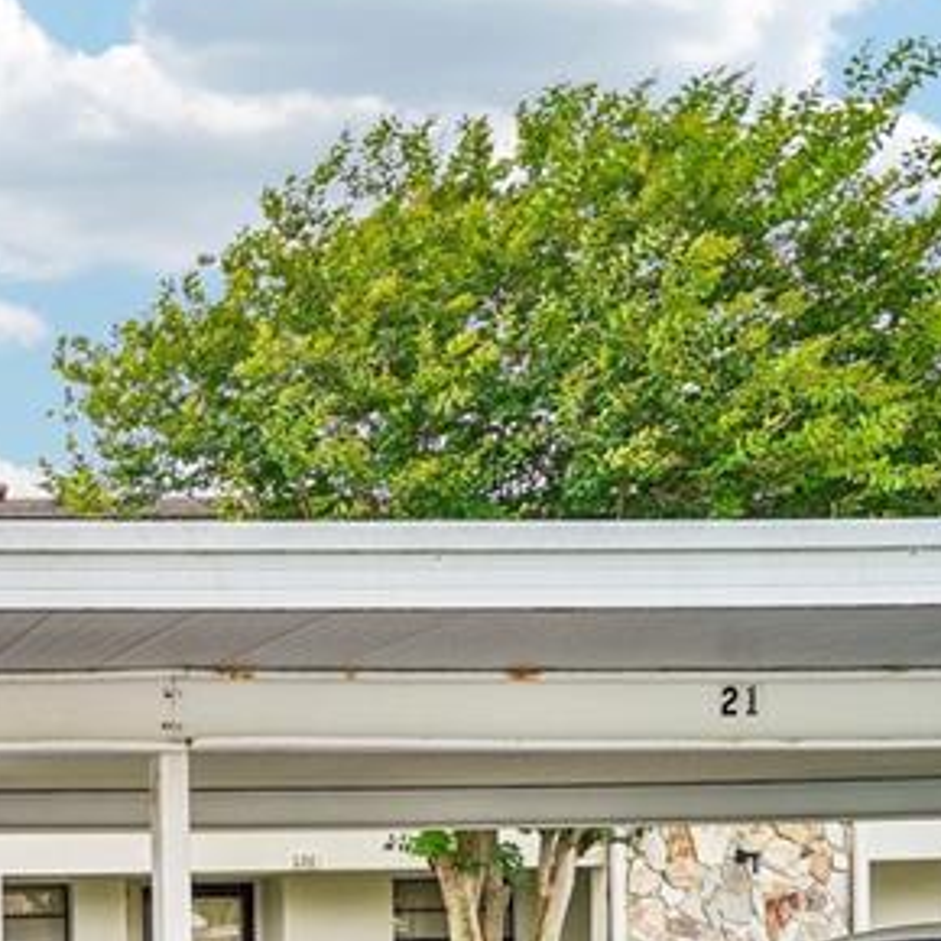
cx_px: -441
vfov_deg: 30.9
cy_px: 1012
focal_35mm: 50
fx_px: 1522
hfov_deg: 26.1
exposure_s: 1/90
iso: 100
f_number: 8
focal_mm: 11
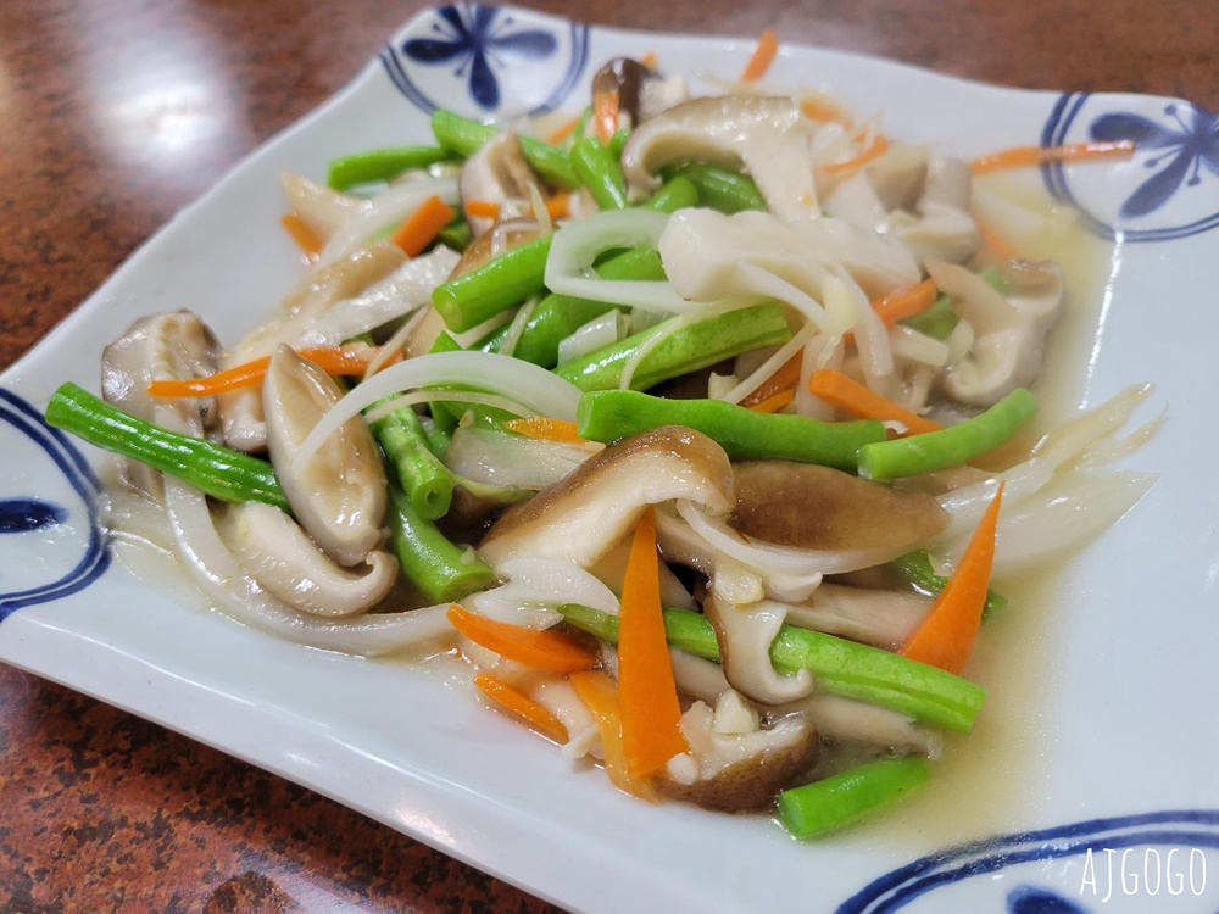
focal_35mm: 26
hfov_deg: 67.3
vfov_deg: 53.1
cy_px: 457
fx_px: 916
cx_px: 610
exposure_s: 1/40
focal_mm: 5.4
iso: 200
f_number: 1.8
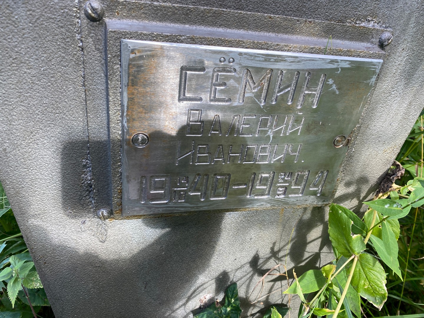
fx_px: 318
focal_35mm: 26
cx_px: 212
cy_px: 159
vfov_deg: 53.1
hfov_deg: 67.3
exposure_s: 1/228
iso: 32
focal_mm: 4.25
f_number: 1.8
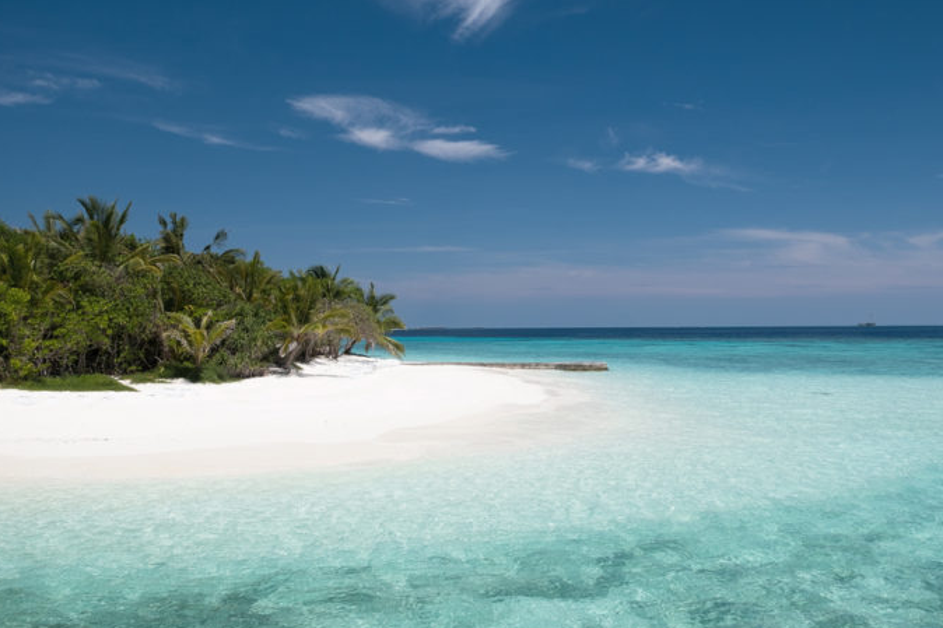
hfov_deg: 50.5
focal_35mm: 38
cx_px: 551
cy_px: 262
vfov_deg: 35.0
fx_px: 995
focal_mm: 16.6
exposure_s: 1/800
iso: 200
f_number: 4
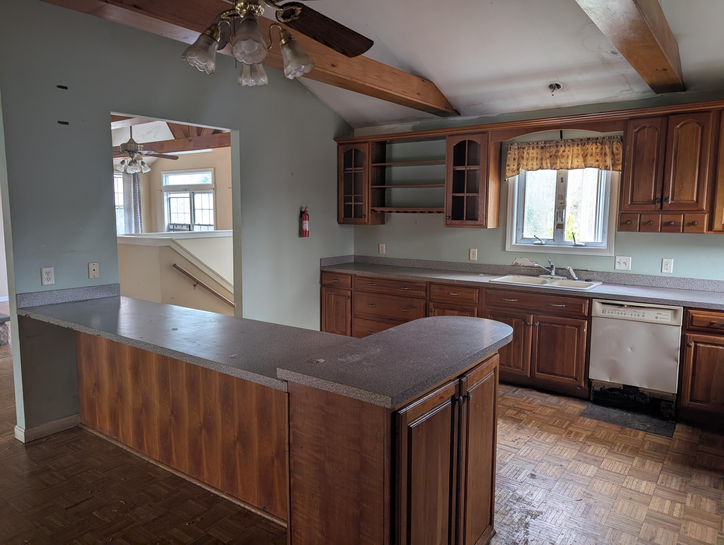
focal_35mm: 24
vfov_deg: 56.9
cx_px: 362
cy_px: 272
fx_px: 503
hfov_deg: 71.5
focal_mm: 6.9
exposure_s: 1/23.8
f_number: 1.68
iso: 52
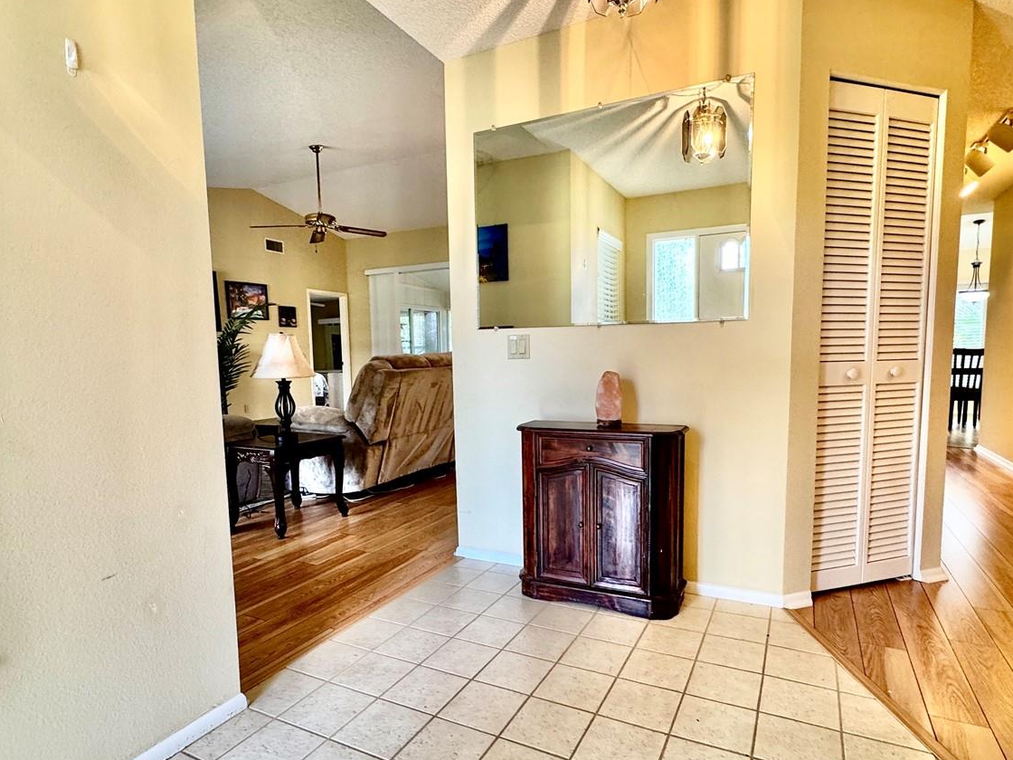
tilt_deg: -6.1
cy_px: 414
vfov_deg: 65.8
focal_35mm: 20
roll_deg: +1.1
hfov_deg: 81.7
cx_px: 511
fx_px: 585
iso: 250
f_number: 2.2
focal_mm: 2.22
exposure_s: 1/60
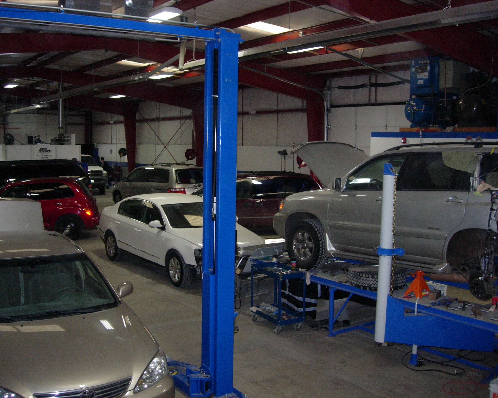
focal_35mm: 40
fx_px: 590
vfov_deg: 37.3
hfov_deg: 45.8
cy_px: 199
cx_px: 242
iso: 200
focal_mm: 7.8
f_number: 2.8
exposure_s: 1/161
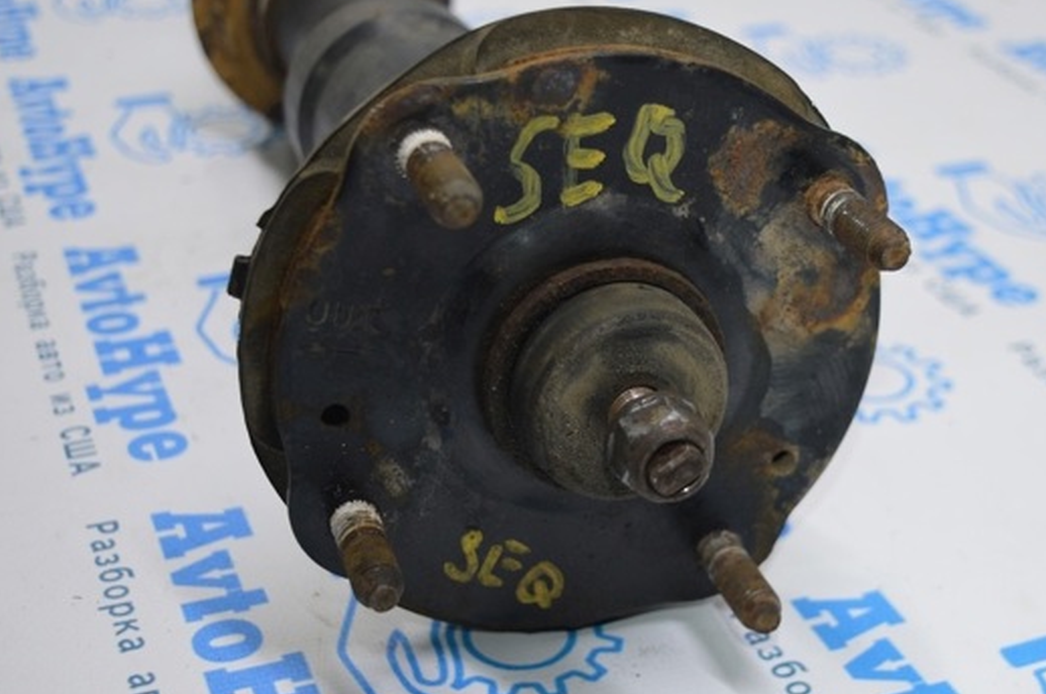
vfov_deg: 21.5
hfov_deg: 31.9
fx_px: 1828
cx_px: 580
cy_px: 372
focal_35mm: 63
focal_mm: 34
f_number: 4.5
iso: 450
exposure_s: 1/60
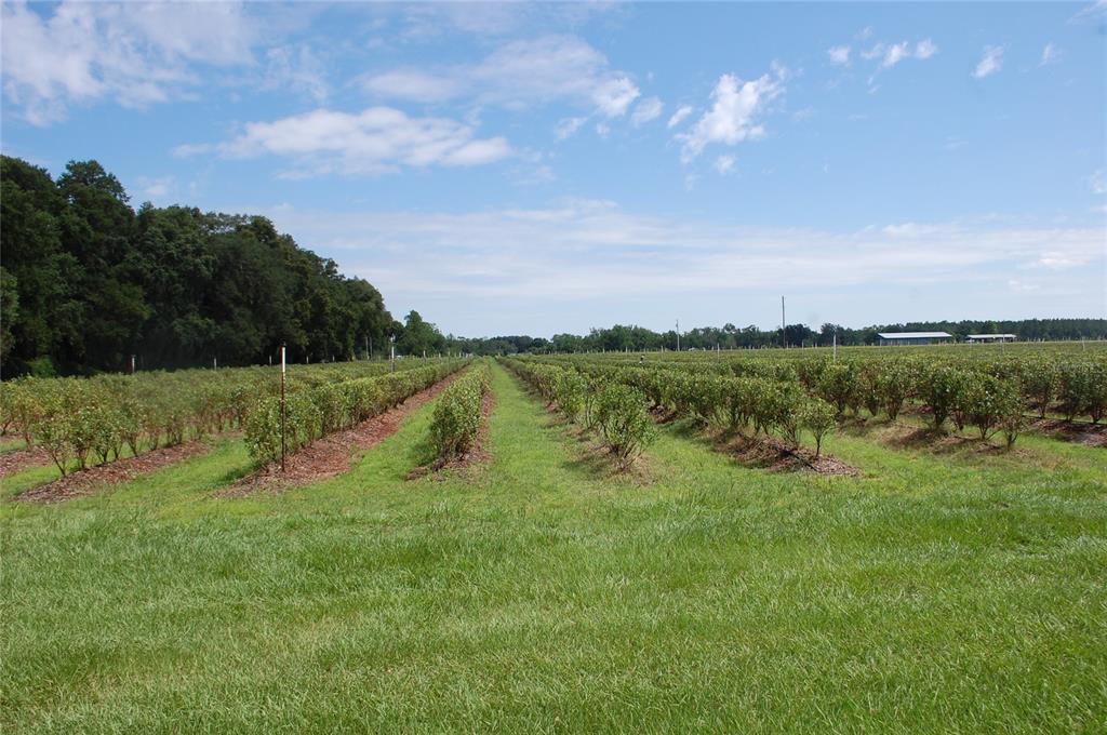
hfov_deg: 67.4
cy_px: 368
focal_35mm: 27
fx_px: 829
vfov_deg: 47.8
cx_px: 554
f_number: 9
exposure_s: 1/320
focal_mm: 18
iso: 200
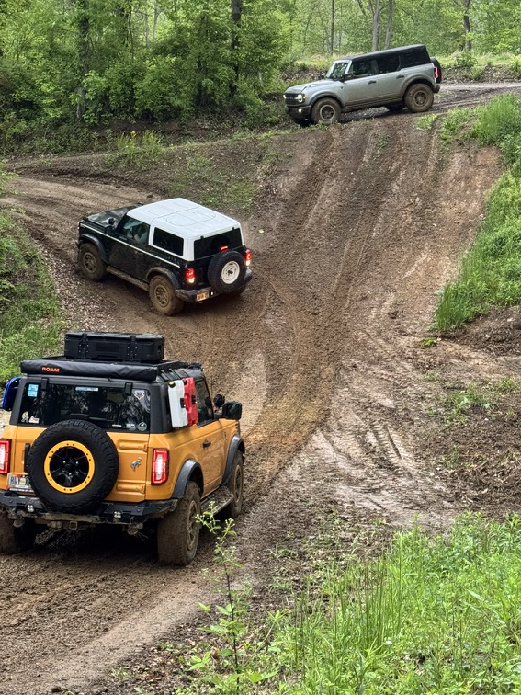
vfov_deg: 29.7
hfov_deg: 22.6
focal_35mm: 65
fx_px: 1304
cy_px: 272
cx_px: 262
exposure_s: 1/121
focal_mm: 6.76
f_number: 1.78
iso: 80
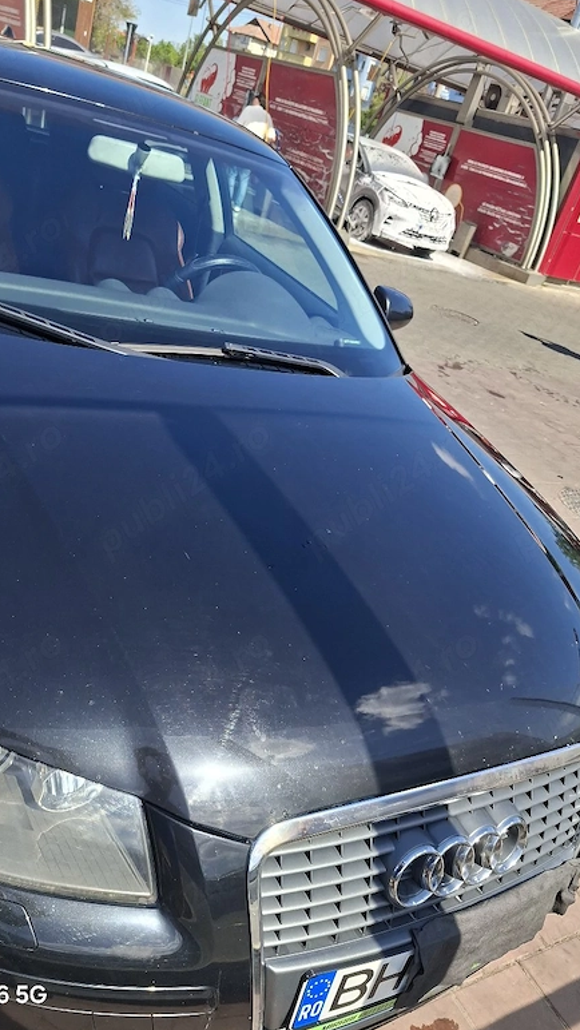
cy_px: 521
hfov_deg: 44.2
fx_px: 710
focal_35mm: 26
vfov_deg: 71.9
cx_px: 237
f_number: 1.8
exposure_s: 1/1111
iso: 50
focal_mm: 5.54
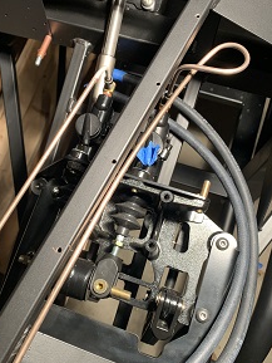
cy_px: 190
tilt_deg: -69.4
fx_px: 377
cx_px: 109
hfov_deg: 39.5
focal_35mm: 36
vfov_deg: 51.3
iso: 100
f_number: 1.8
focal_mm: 4.25
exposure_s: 1/60
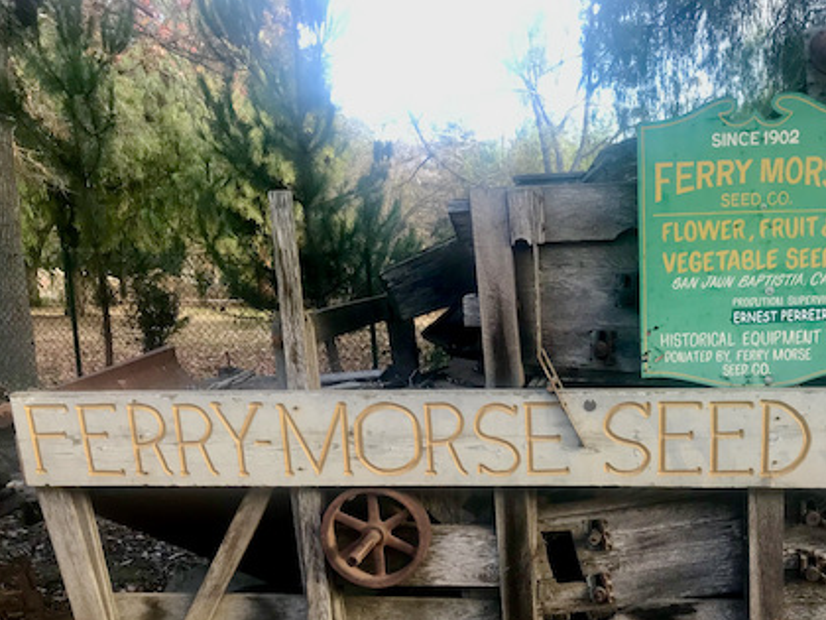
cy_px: 427
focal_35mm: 40
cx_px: 582
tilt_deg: -8.7
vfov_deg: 35.5
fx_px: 954
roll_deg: -0.3
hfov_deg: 45.7
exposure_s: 1/120
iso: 32
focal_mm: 3.99
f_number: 1.8
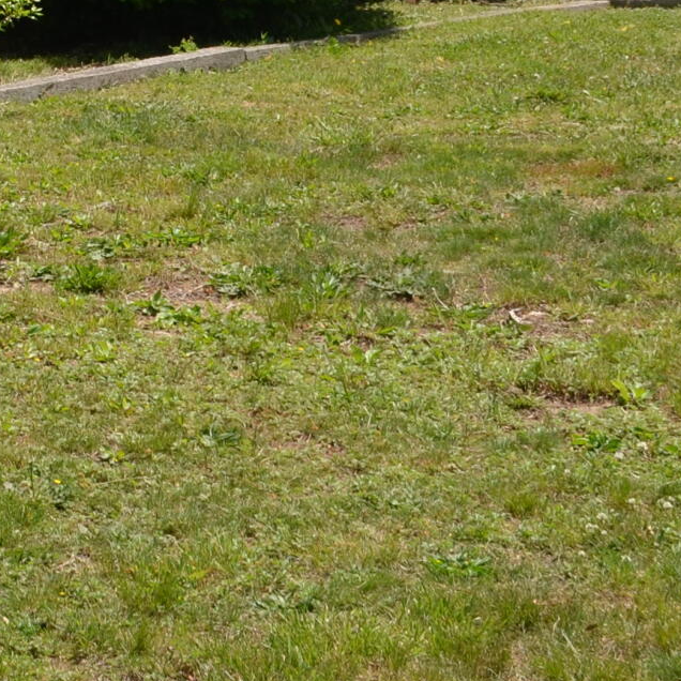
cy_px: -368
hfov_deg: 12.4
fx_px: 2938
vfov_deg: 12.5
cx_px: -425
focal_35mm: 132
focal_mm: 22
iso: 125
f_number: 8
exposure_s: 1/250
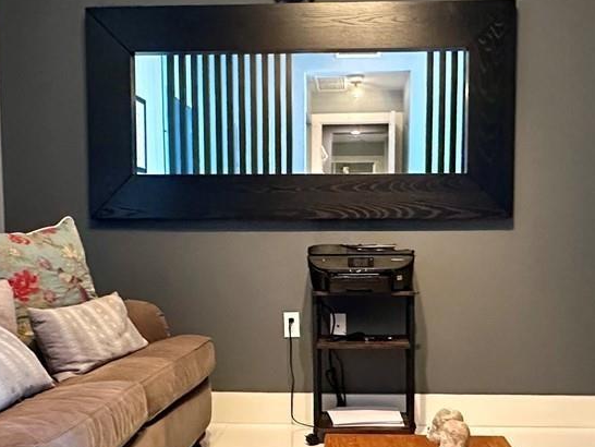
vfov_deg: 35.0
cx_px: 321
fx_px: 705
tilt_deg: -4.1
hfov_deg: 45.7
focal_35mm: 41
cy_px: 280
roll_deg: +0.3
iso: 1000
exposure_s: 1/60
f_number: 2.2
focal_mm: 2.22
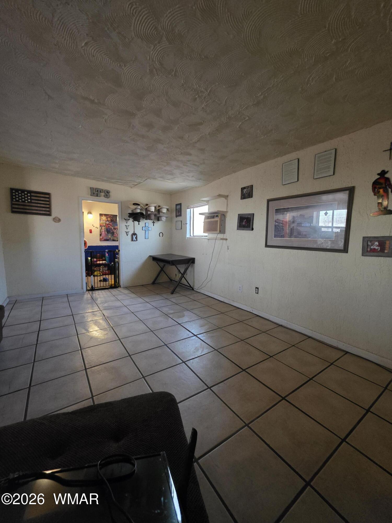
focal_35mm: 13
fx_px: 196
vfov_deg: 106.2
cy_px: 262
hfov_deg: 89.9
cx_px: 196
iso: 1000
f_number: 1.9
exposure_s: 1/60
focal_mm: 2.2
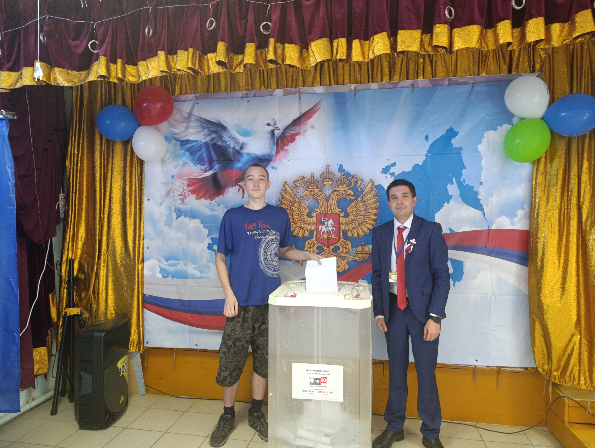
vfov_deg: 59.0
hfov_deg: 73.8
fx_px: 396
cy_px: 224
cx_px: 298
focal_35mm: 23
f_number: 1.65
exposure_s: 1/33.3
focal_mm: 6.11
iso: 1001
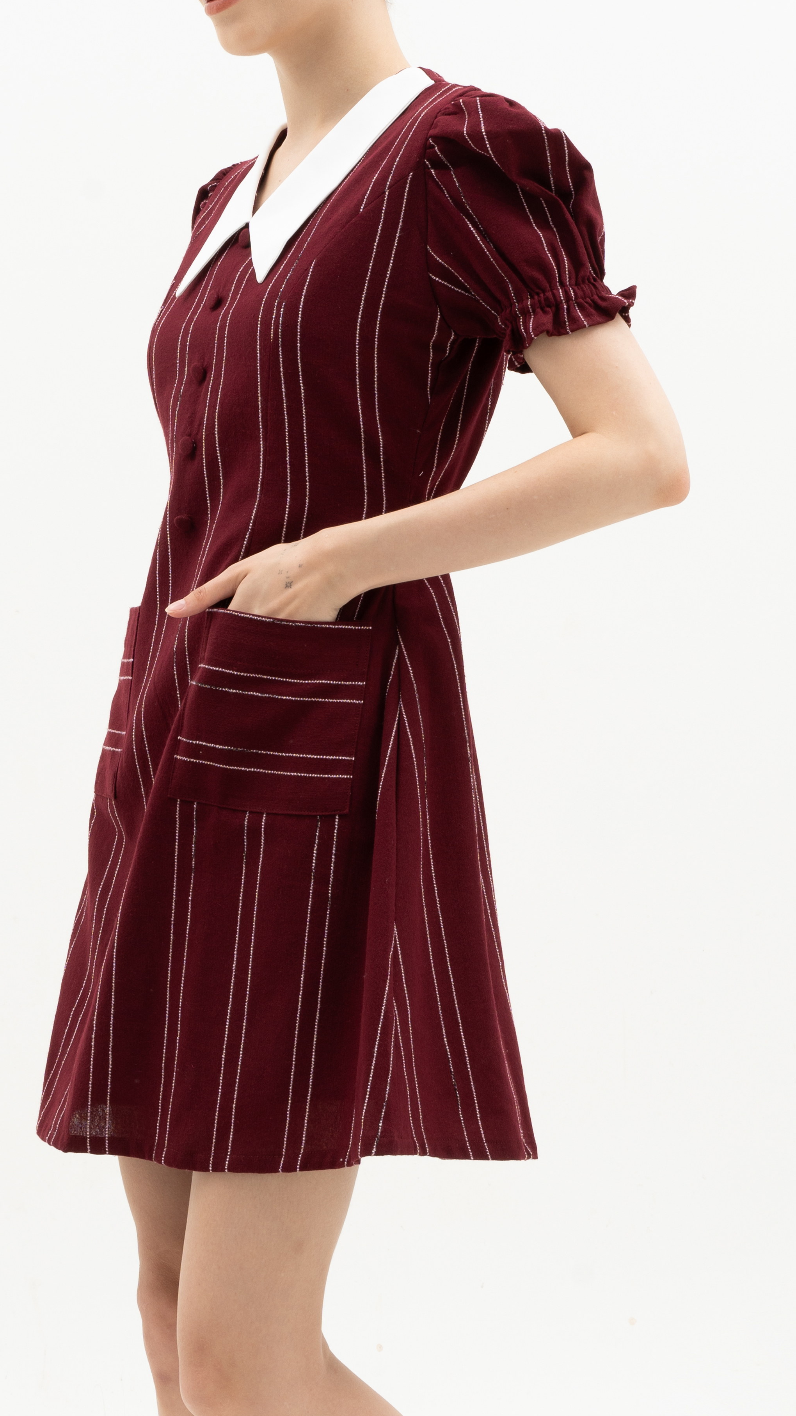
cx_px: 297
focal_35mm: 85
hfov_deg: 14.2
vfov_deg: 25.0
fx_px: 3190
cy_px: 865
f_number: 11
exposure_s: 1/160
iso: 100
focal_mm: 42
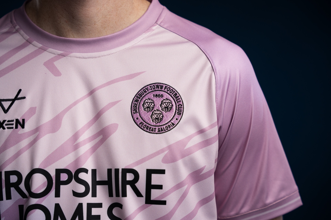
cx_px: 166
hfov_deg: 28.8
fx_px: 644
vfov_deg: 19.5
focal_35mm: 70
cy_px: 110
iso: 640
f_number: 3.5
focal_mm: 70
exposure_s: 1/100
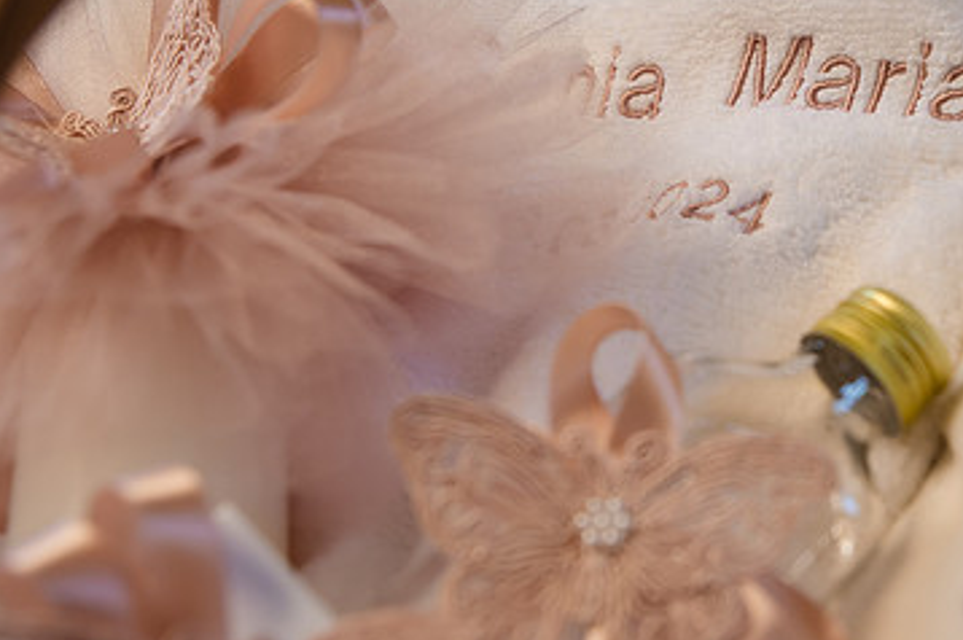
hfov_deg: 29.0
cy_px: 186
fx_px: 1817
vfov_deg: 19.9
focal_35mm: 68
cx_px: 775
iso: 640
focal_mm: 40
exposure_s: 1/125
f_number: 3.5
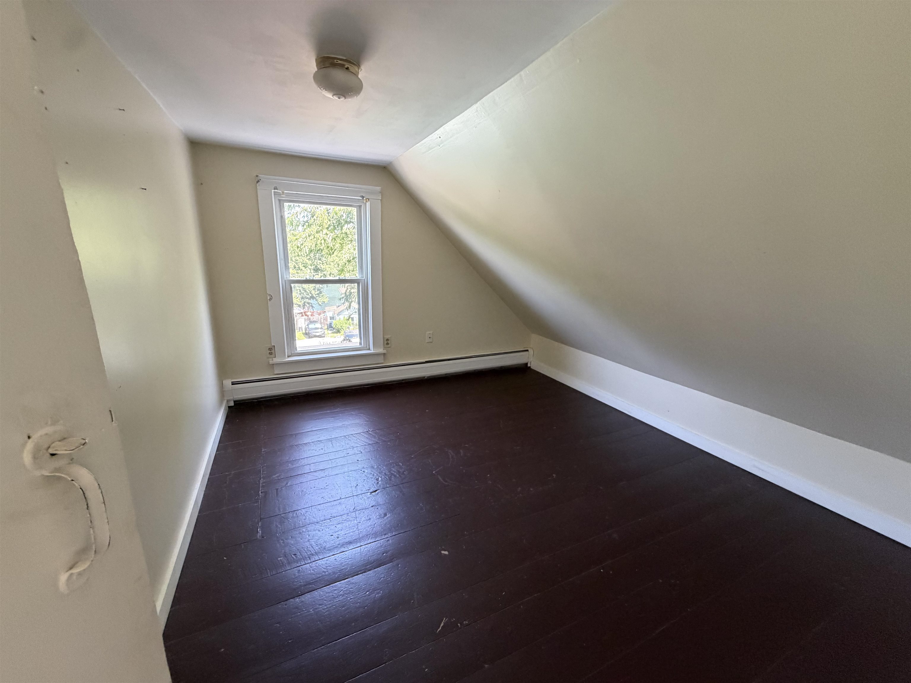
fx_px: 368
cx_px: 456
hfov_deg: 102.1
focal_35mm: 14
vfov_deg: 85.7
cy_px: 342
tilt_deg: -12.2
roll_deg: -0.9
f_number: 2.2
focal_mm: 2.22
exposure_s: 1/66
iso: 320
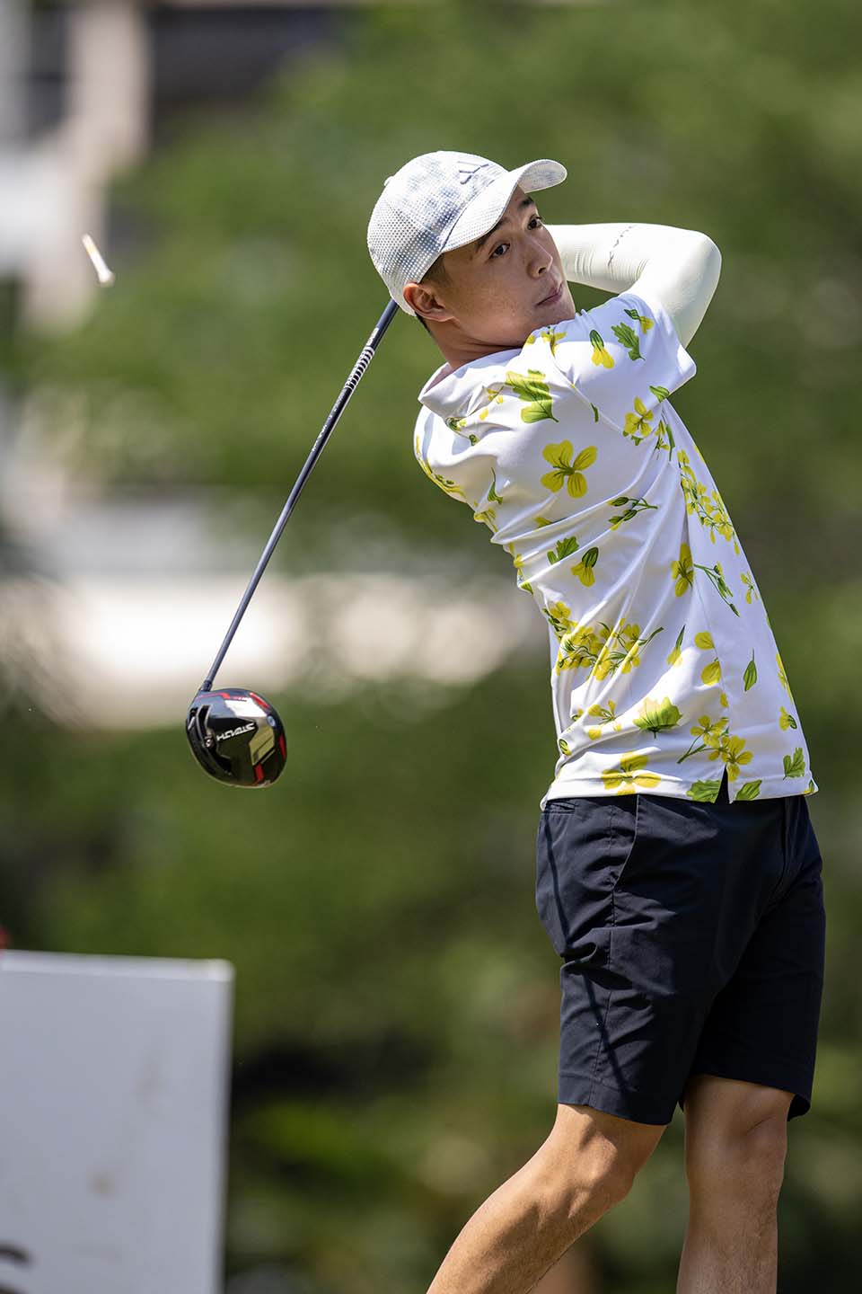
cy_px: 647
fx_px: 14366
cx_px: 431
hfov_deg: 3.4
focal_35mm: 400
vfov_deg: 5.2
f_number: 3.5
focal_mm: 400
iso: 800
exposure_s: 1/3200
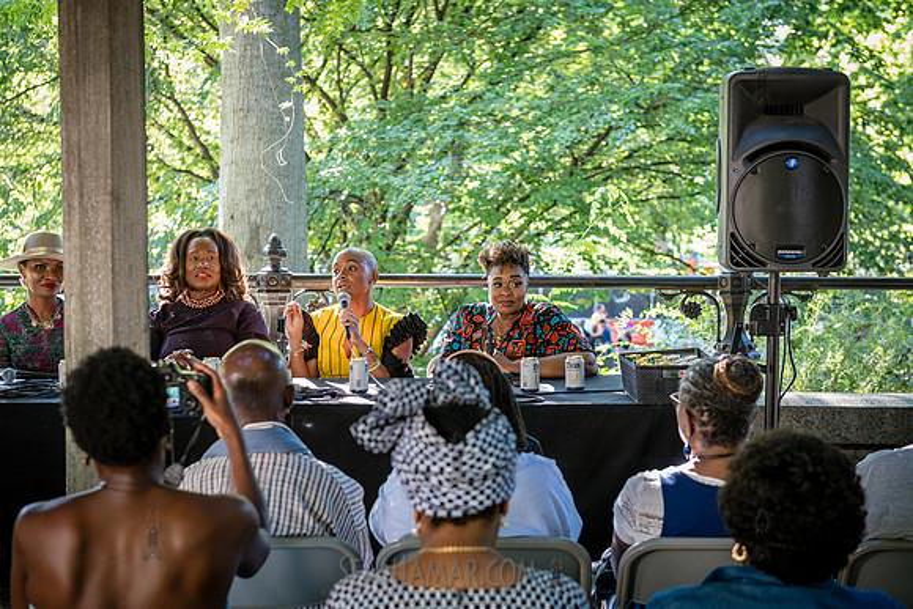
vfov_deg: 19.3
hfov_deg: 28.6
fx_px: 1790
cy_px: 304
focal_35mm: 71
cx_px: 456
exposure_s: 1/100
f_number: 4.5
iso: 2000
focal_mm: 70
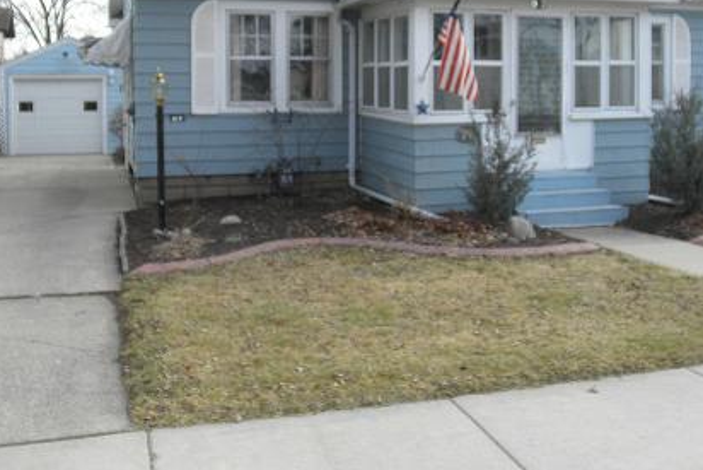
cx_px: 352
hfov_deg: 47.4
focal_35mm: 41
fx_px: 801
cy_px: 118
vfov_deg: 32.1
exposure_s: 1/250
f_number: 3
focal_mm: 5
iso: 64
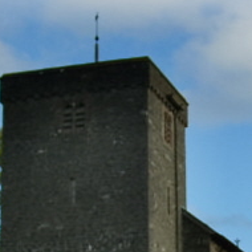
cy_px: 304
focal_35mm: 104
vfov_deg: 16.1
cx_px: 248
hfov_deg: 16.4
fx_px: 857
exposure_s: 1/750
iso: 50
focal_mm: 5.8
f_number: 2.8
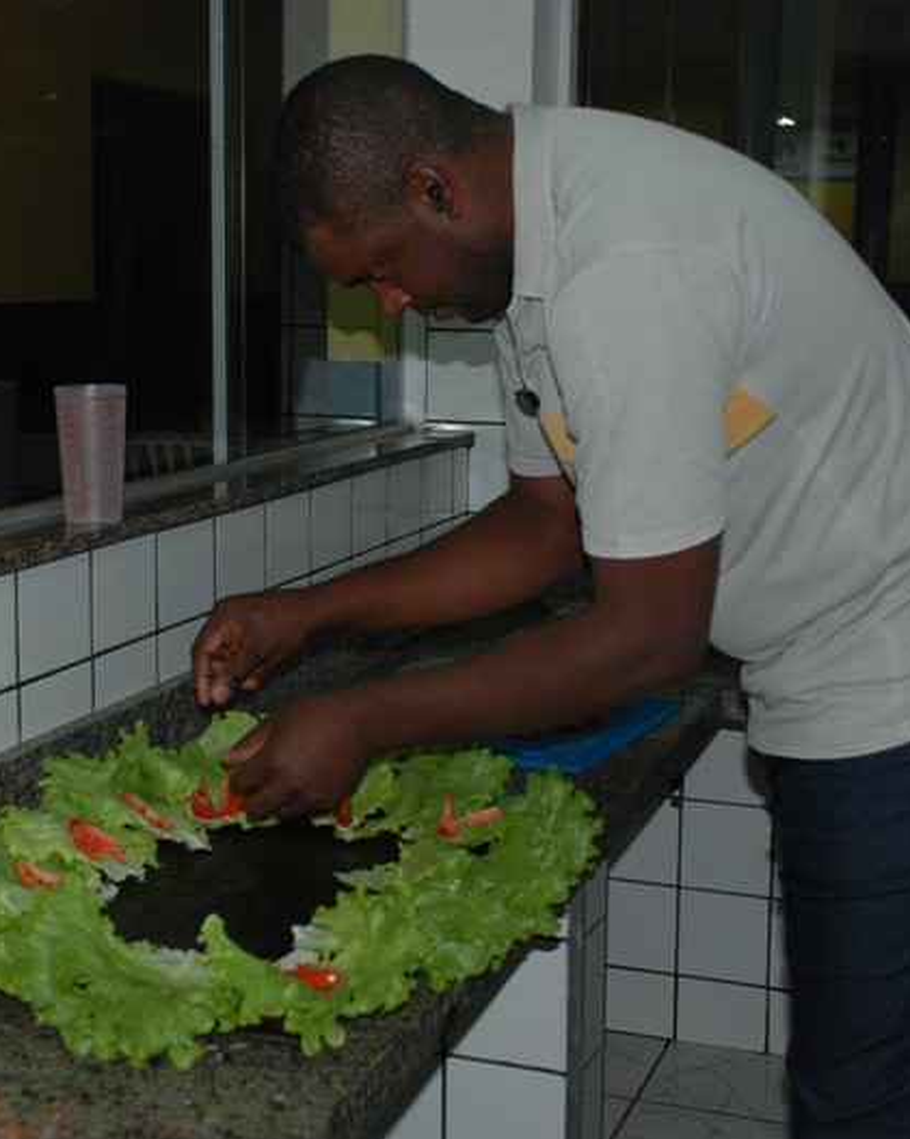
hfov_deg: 25.4
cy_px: 578
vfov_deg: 31.5
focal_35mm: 60
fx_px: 2022
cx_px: 402
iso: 200
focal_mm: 28
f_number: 4
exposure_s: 1/60
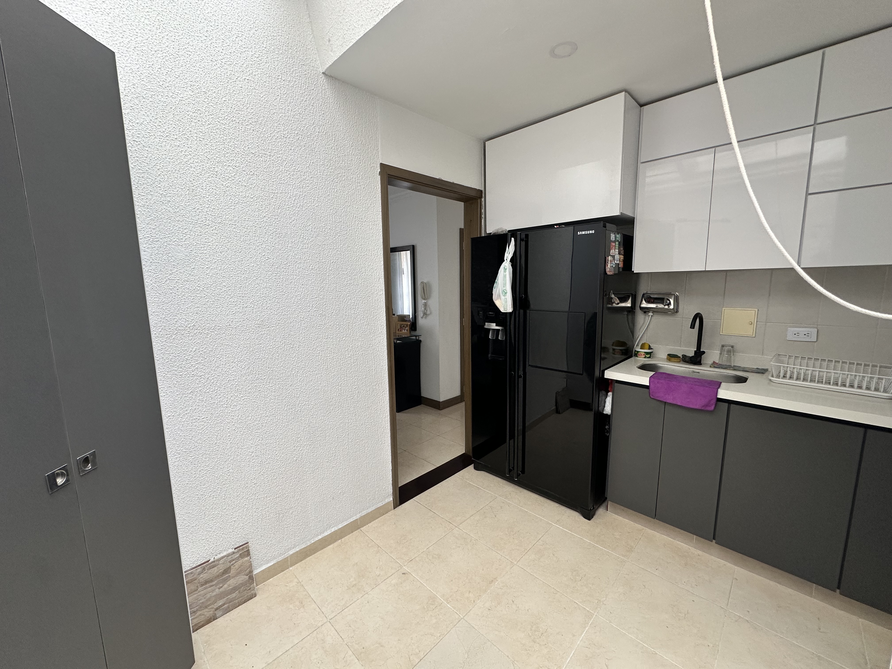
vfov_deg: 85.7
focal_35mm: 14
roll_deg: +0.5
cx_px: 446
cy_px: 334
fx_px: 361
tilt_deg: -7.9
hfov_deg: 102.1
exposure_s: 1/99
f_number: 2.2
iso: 100
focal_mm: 2.22
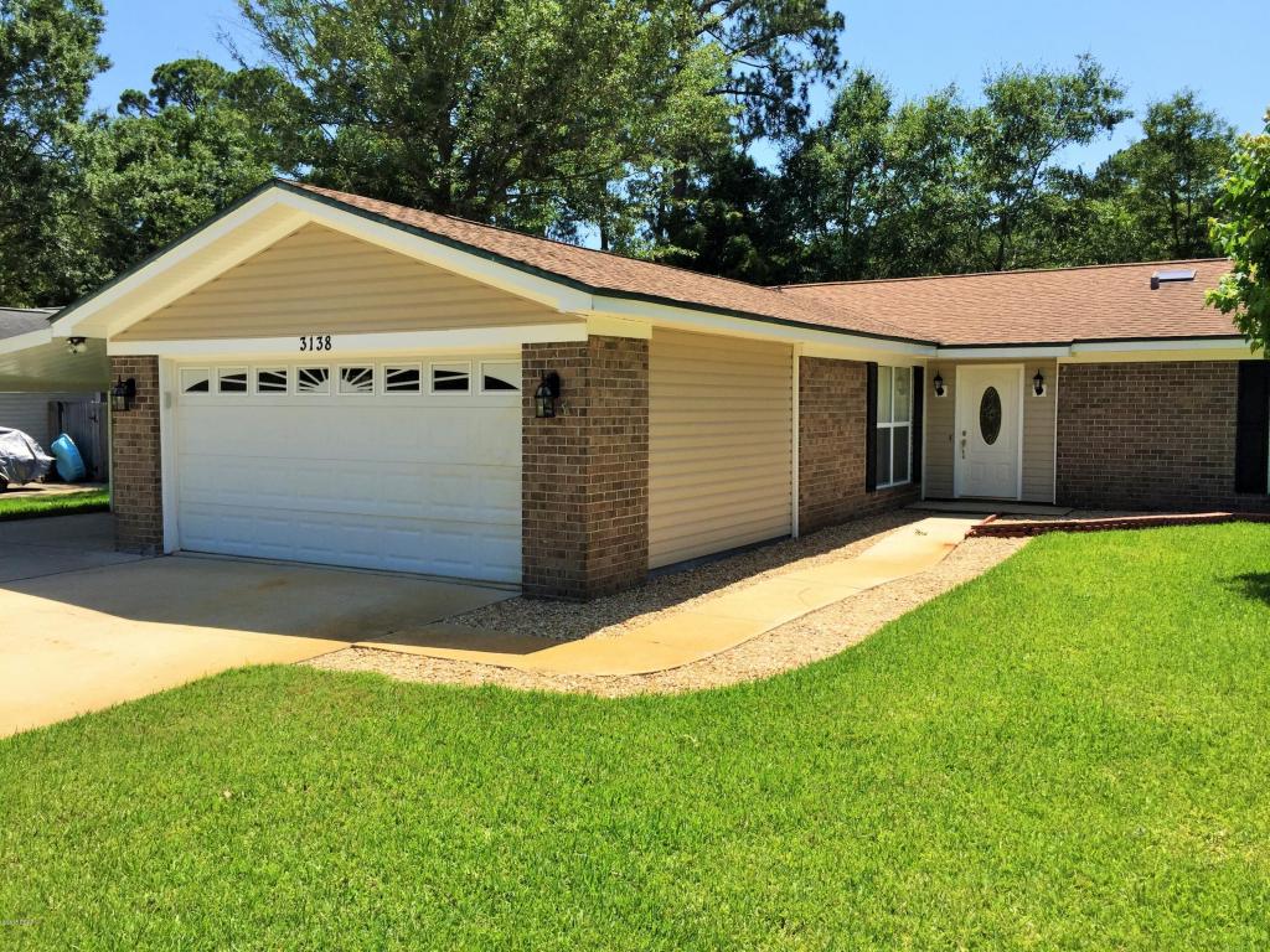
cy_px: 476
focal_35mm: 29
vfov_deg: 48.2
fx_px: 1064
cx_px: 635
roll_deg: -0.9
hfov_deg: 61.7
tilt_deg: -3.7
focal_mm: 4.15
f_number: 2.2
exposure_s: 1/1647
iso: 32
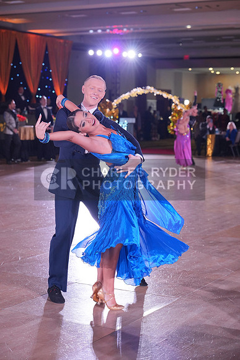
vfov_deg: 28.8
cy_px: 180
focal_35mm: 70
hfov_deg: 19.5
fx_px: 700
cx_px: 120
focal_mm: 70
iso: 2000
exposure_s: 1/400
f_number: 4
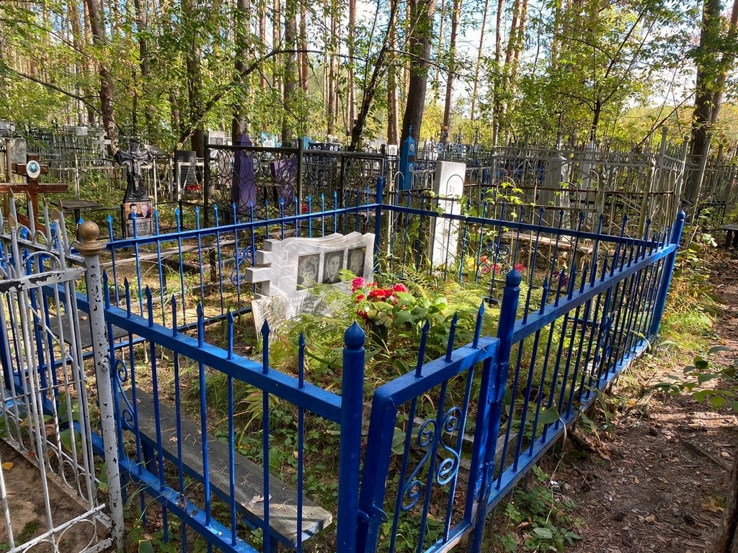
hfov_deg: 67.3
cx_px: 369
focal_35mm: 26
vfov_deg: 53.1
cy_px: 276
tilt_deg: -10.4
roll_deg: -3.4
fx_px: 554
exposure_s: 1/170
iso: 32
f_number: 1.8
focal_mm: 4.25
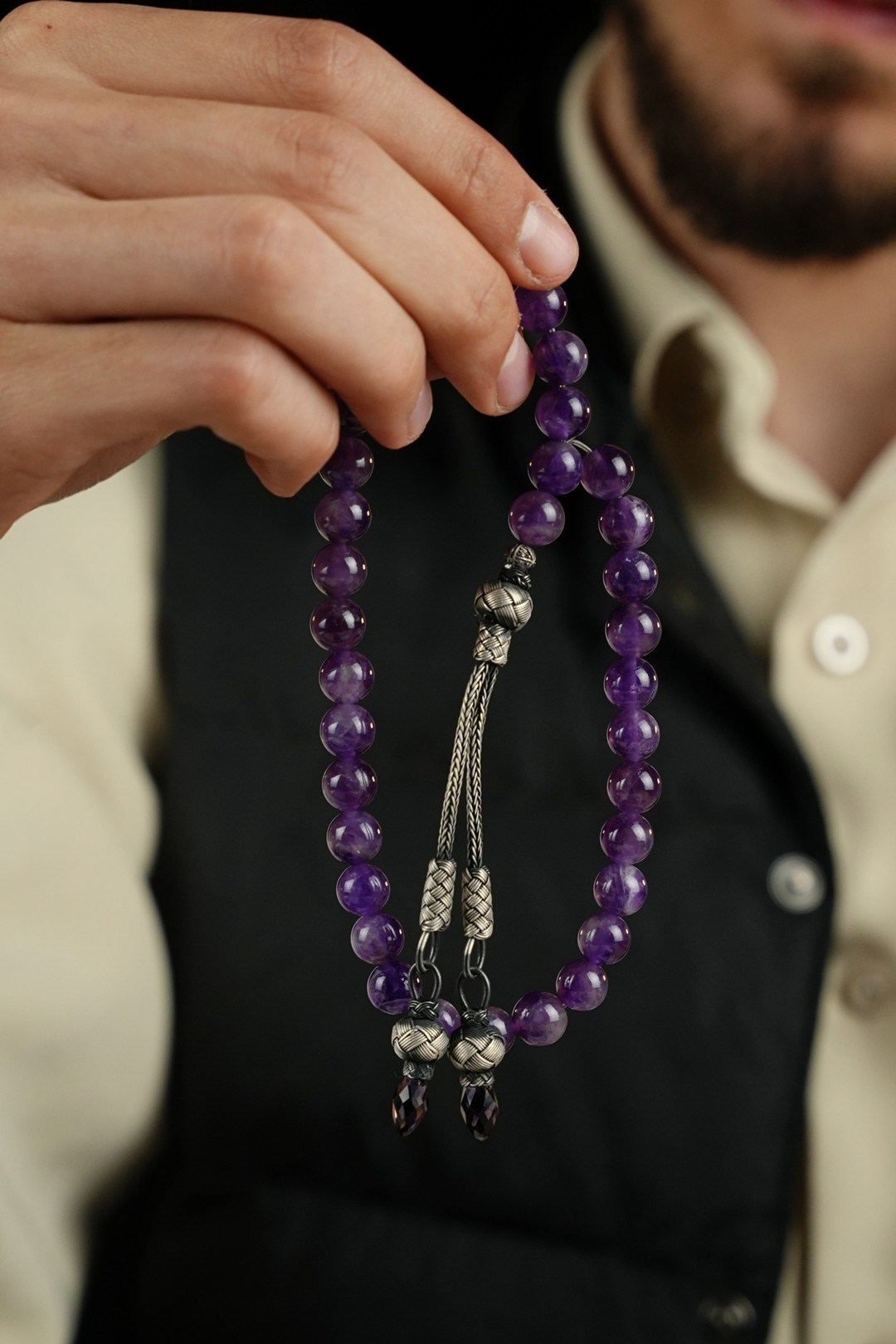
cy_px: 672
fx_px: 2613
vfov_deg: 28.8
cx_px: 448
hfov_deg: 19.5
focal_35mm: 70
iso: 640
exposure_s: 1/160
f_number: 6.3
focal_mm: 70
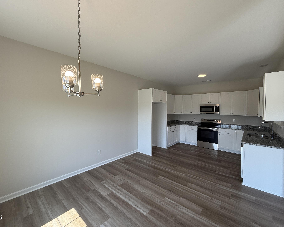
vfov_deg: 84.0
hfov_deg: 96.8
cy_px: 111
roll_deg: -1.1
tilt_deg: +0.2
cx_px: 139
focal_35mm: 15
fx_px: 126
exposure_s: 1/124
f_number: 2.2
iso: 50
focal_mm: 2.22
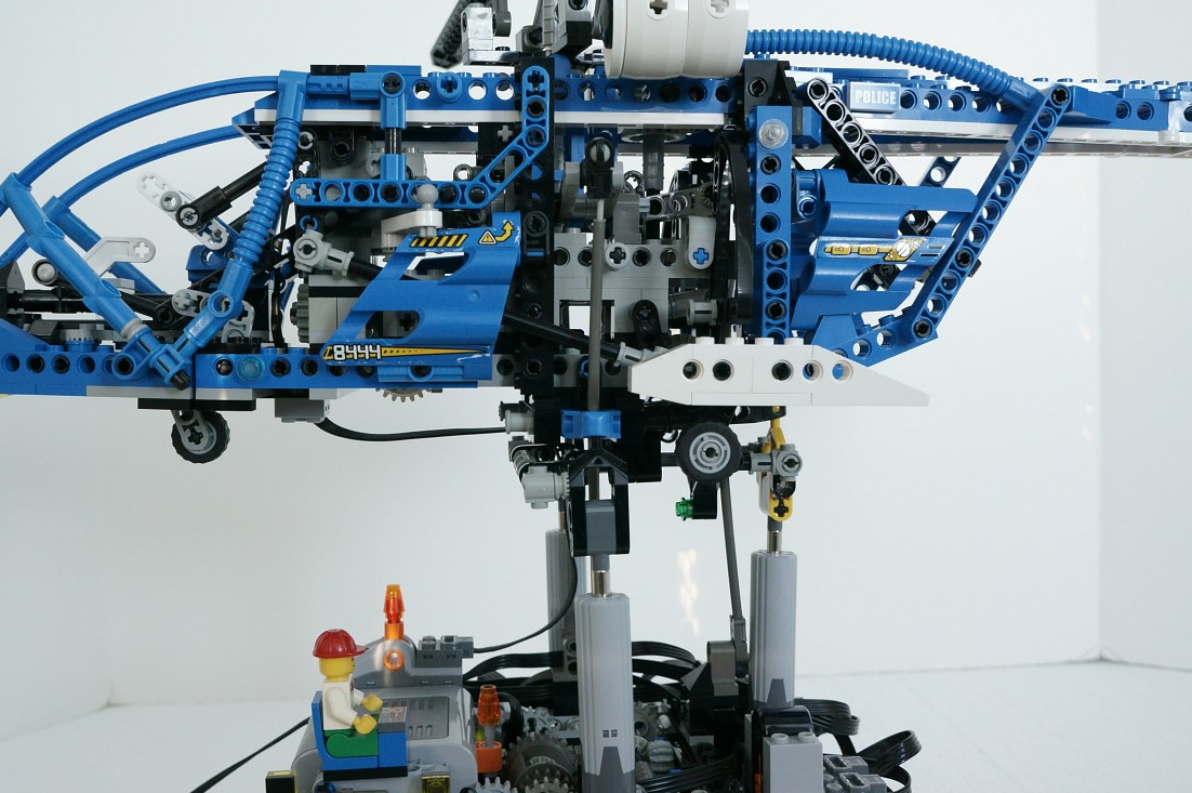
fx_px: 1210
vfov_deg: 36.3
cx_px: 521
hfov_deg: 52.3
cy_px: 425
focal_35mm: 37
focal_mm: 21
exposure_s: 1/15
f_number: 8
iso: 800
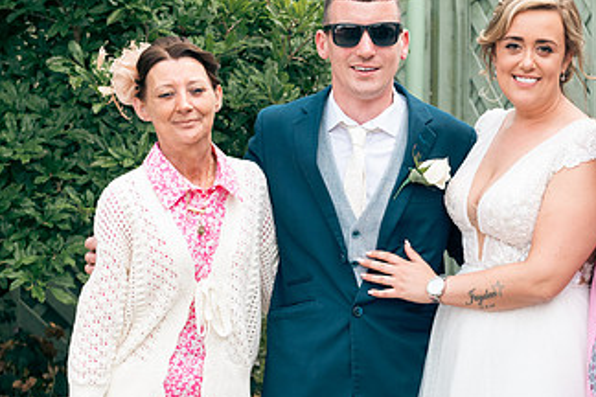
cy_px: 176
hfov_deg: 18.3
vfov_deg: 12.3
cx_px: 429
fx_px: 1838
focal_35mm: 111
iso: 160
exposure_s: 1/160
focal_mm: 62
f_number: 6.3
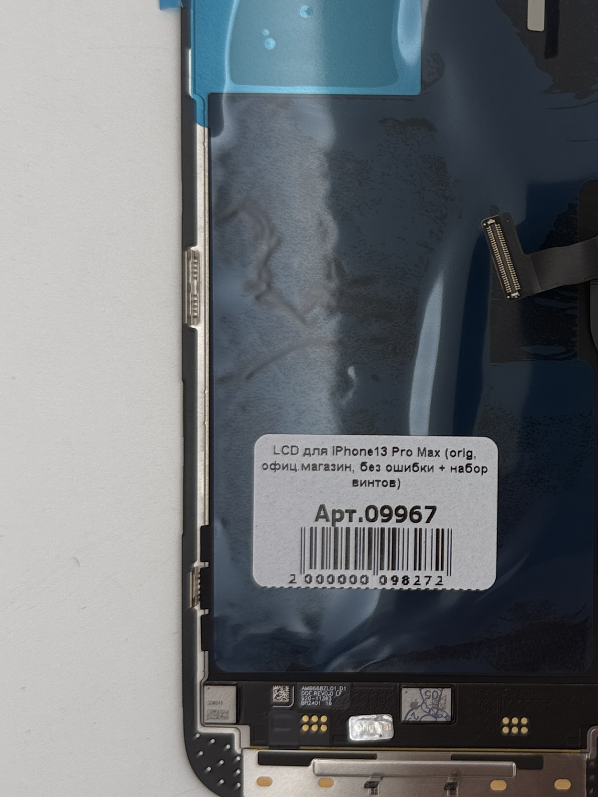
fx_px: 1336
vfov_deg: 33.2
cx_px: 652
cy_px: 343
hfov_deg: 23.7
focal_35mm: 58
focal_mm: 6.76
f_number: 1.78
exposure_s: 1/920
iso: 80
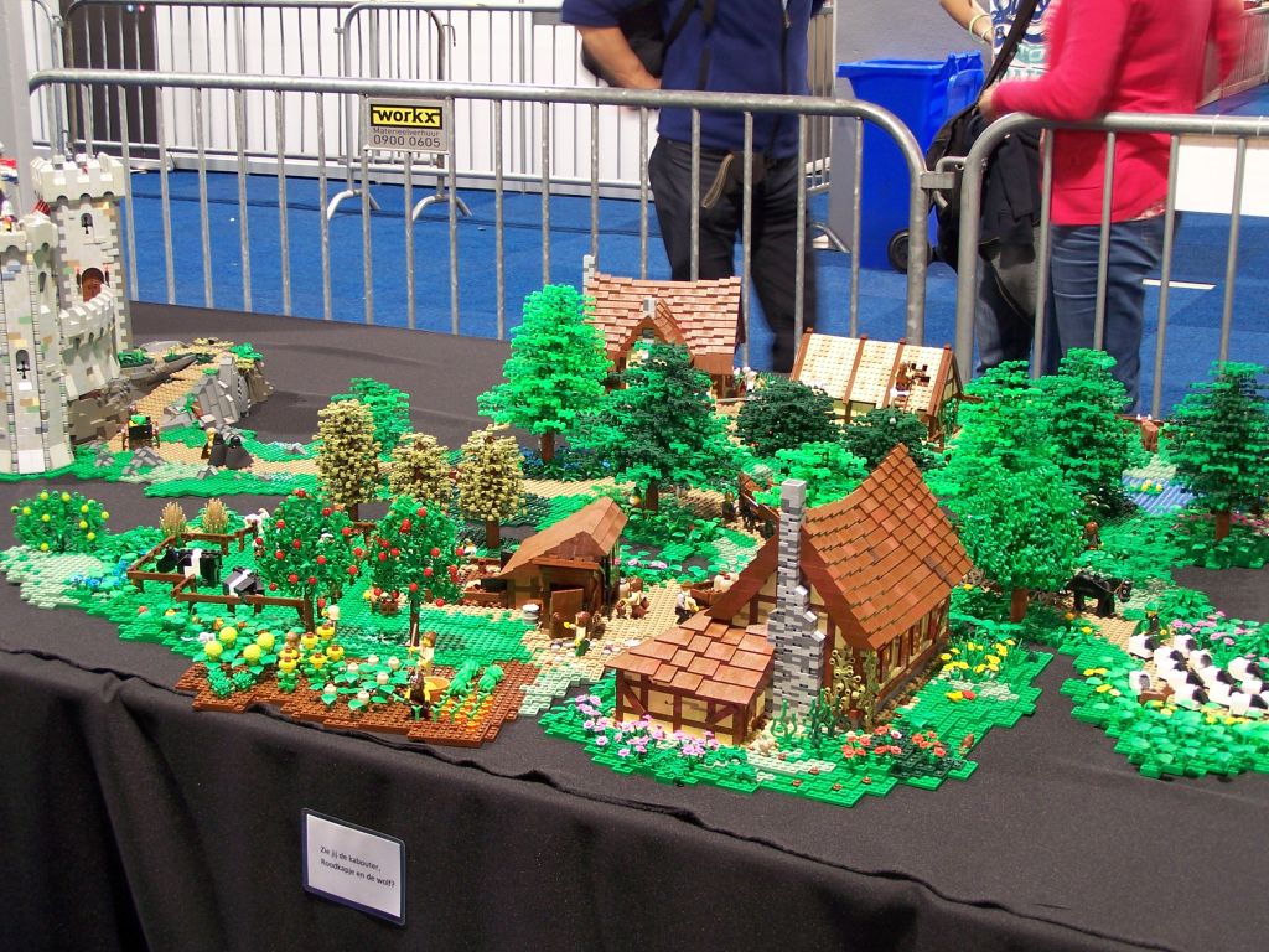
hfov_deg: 34.3
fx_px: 2053
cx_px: 634
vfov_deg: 26.1
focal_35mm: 56
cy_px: 476
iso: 80
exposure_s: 1/2
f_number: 3.1
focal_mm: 9.3
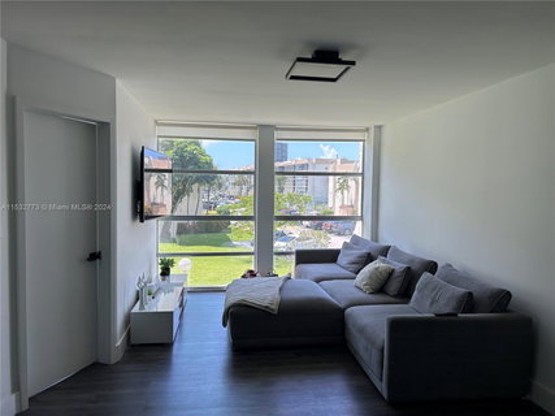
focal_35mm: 26
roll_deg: +0.2
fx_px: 417
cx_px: 278
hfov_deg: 67.3
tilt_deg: -2.2
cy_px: 208
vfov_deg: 53.0
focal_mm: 5.7
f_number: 1.5
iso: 40
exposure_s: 1/251
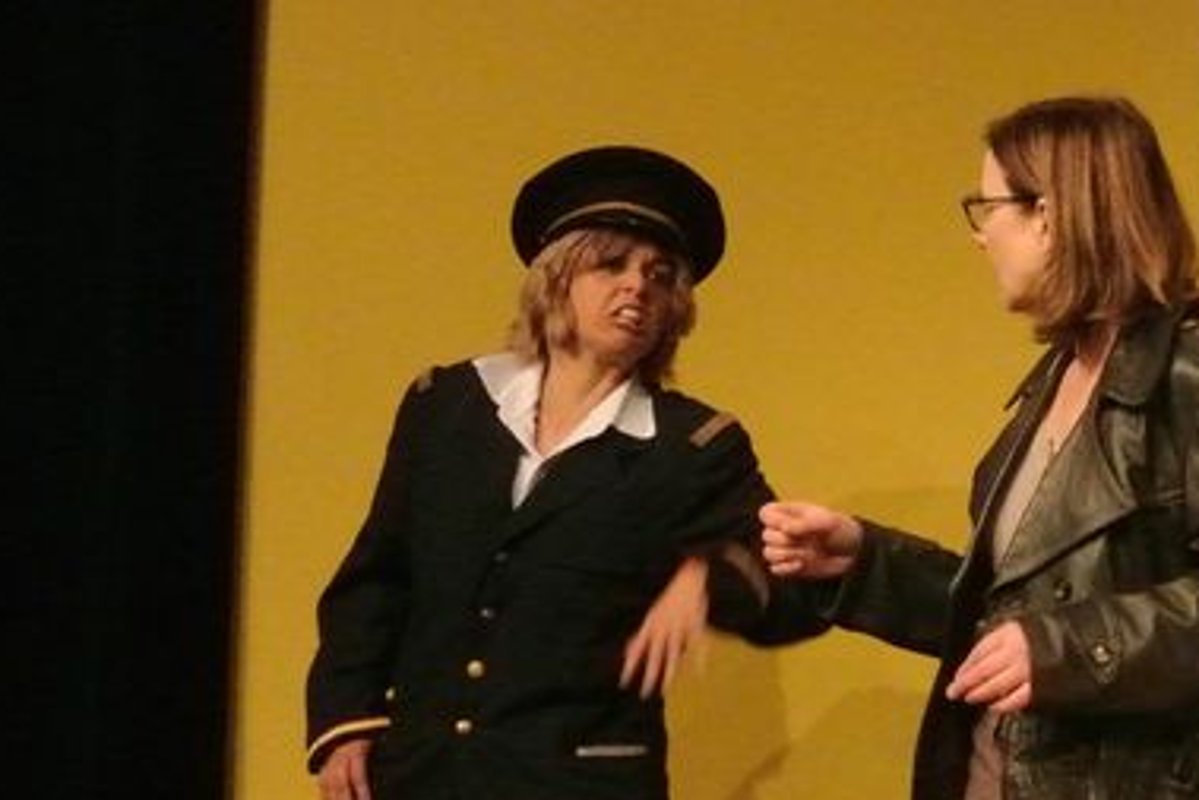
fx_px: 8096
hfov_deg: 8.4
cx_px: 1095
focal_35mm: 243
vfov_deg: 5.7
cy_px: 394
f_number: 11
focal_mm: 42.7
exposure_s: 1/50
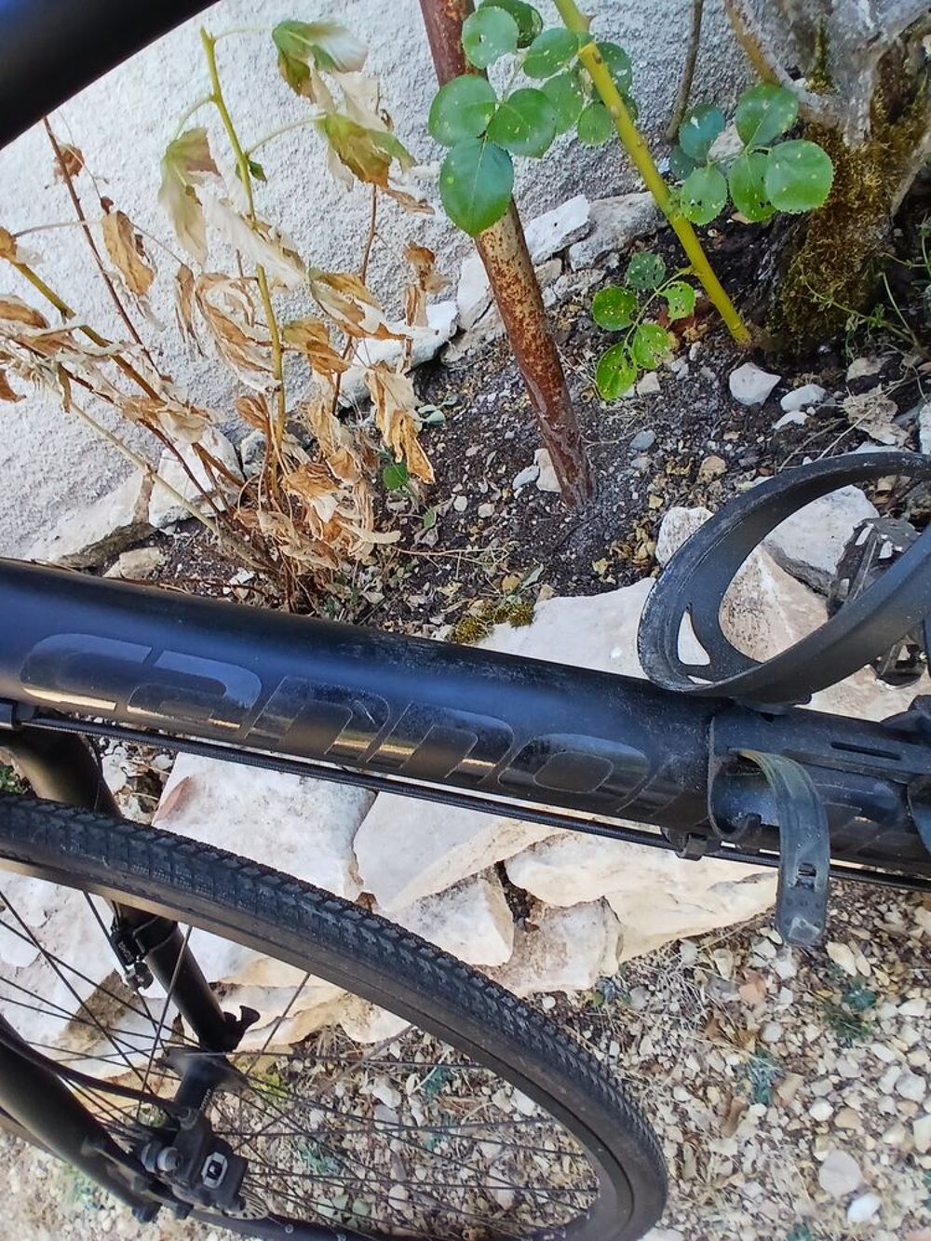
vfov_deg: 91.0
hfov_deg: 74.7
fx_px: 610
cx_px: 466
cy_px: 620
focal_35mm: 17
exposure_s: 1/50
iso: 50
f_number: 2.2
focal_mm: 1.4
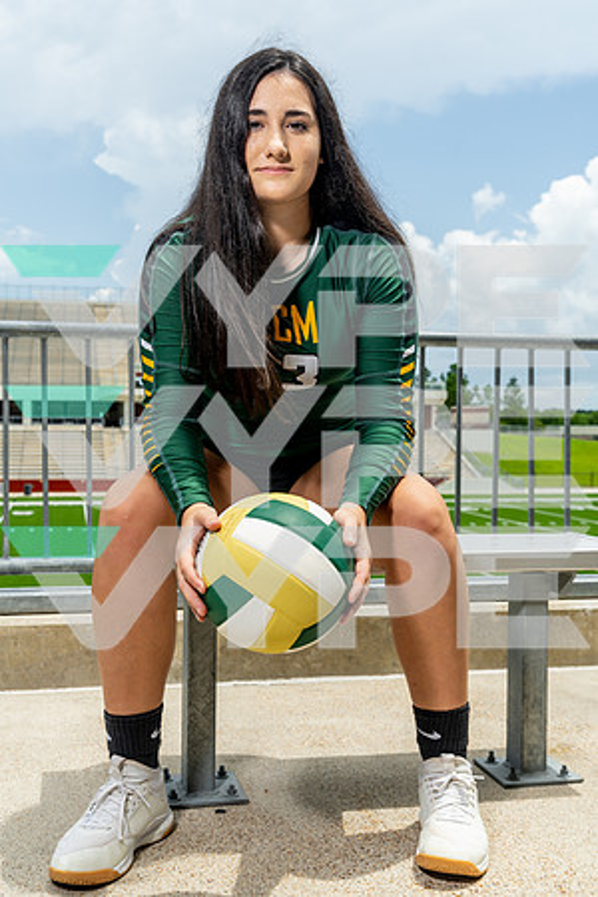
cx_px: 299
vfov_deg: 45.4
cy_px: 448
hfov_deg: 31.2
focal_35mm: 43
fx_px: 1071
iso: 100
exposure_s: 1/125
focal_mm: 43
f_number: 8
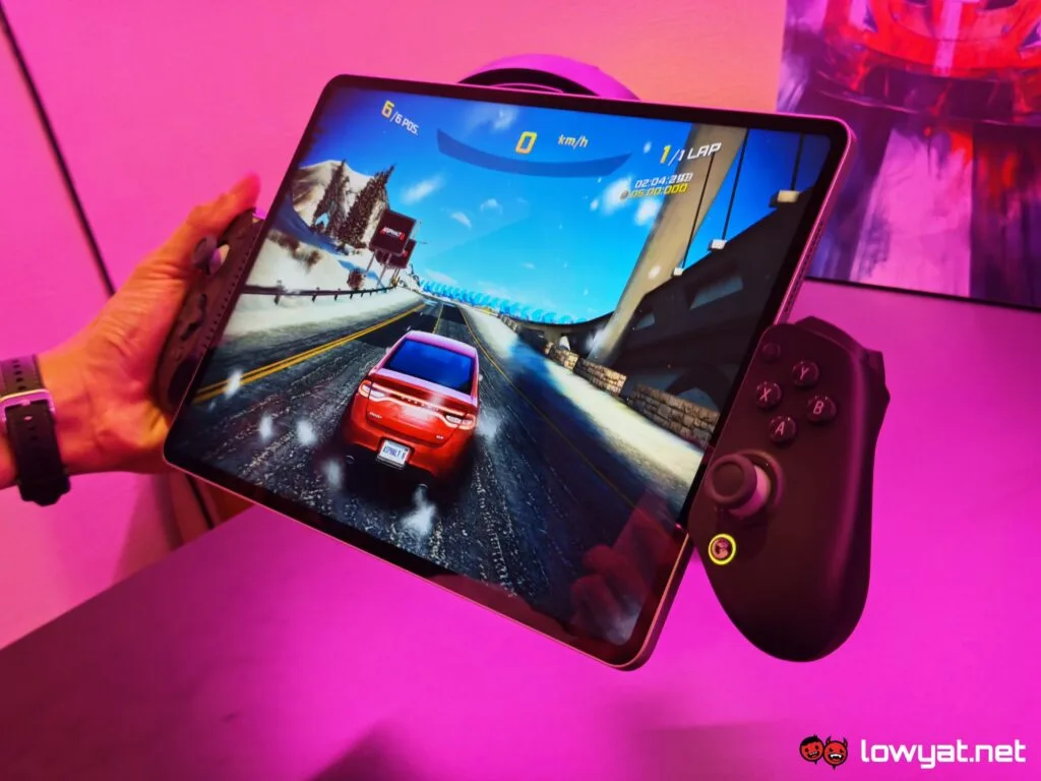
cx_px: 520
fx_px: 1383
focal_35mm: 46
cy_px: 390
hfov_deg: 41.2
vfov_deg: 31.5
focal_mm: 5.4
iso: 160
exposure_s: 1/50
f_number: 1.6
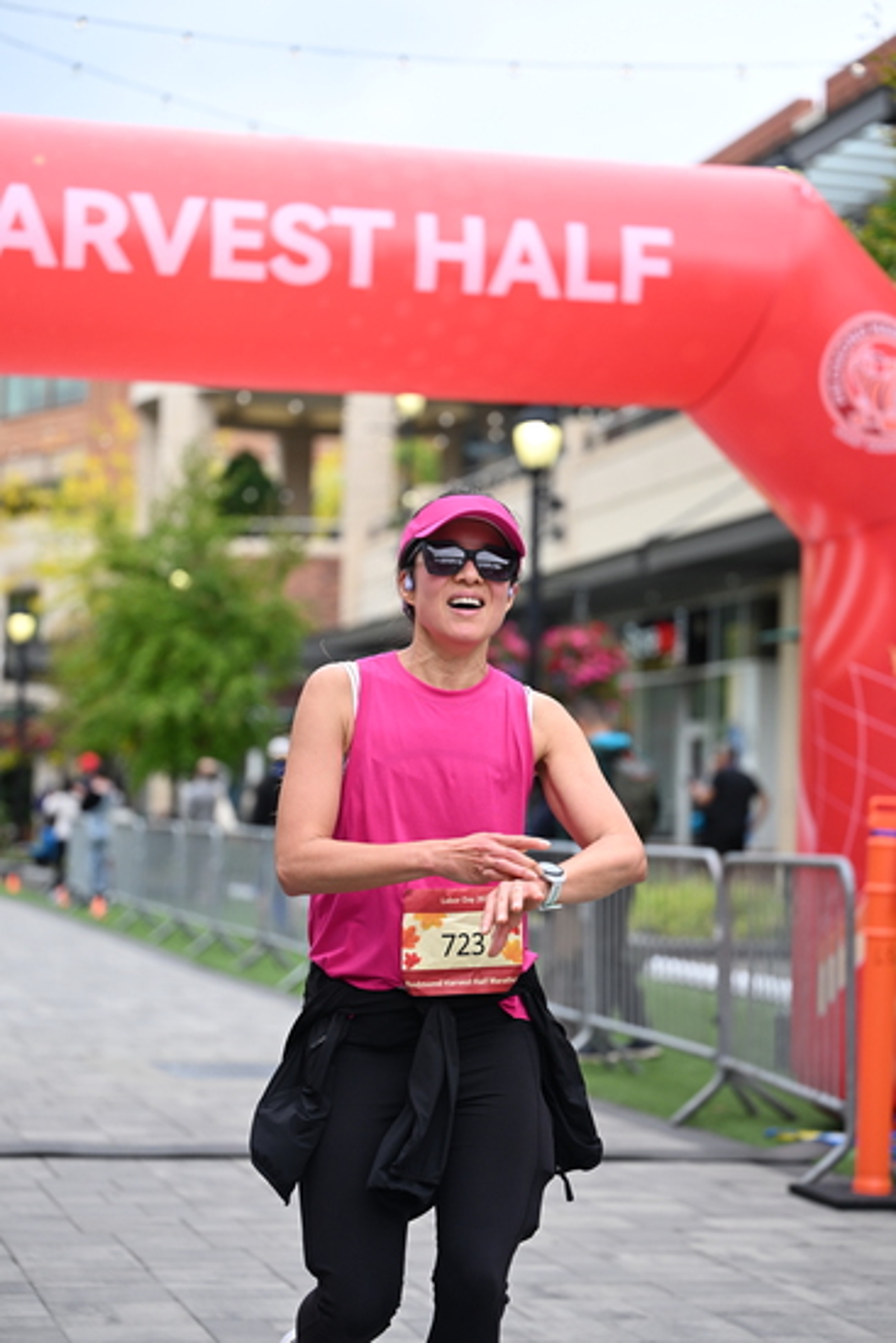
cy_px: 672
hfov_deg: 17.5
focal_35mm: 78
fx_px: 2910
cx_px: 448
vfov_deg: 26.0
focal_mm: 78
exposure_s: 1/2000
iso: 640
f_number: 2.8
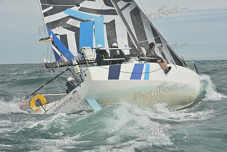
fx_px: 441
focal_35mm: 70
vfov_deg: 19.5
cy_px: 76
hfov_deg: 28.8
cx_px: 114
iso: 320
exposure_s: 1/1250
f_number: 11
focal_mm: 70
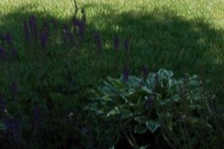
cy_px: -50
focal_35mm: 167
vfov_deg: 8.1
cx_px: 94
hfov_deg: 12.3
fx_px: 1039
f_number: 7.1
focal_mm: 25
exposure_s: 1/200
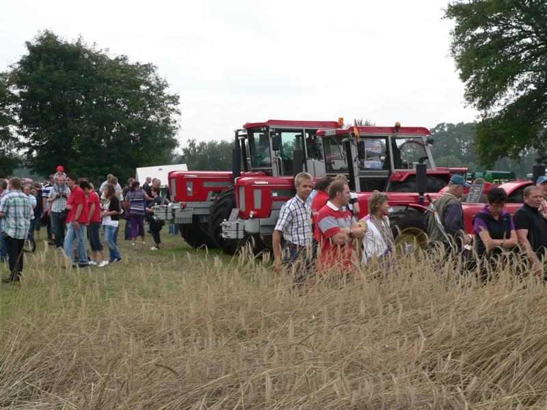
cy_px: 205
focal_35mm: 60
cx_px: 274
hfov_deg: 32.2
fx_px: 948
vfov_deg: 24.4
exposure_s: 1/250
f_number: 4
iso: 80
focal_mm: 9.9
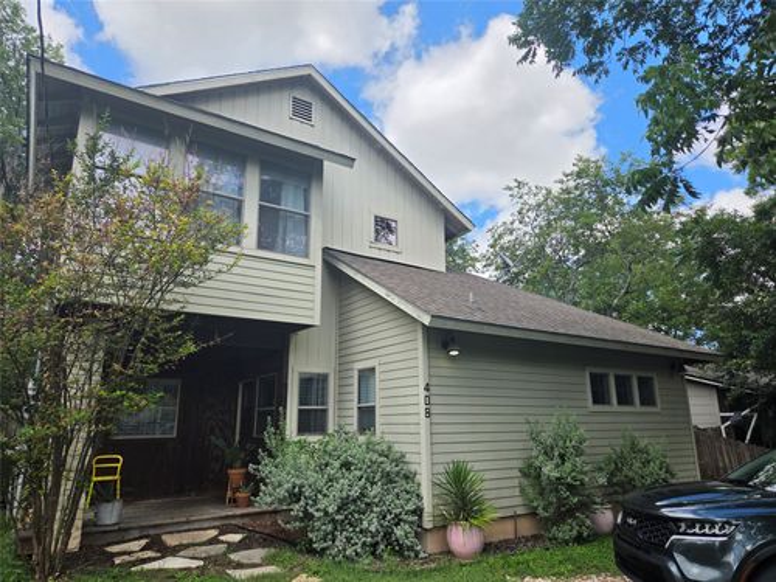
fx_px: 516
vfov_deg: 58.9
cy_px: 291
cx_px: 388
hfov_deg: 73.9
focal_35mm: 23
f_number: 1.8
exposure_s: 1/4273
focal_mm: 5.4
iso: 80
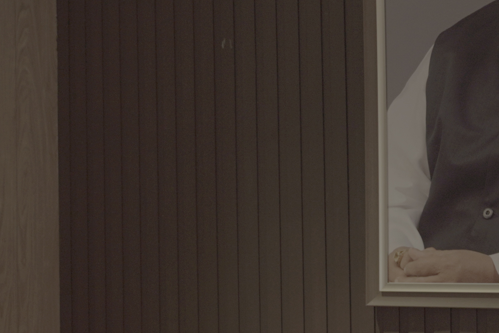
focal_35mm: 89
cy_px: 258
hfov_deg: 22.4
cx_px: 64
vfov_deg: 15.3
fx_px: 1234
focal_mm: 24
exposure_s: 1/50
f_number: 2.8
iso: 800
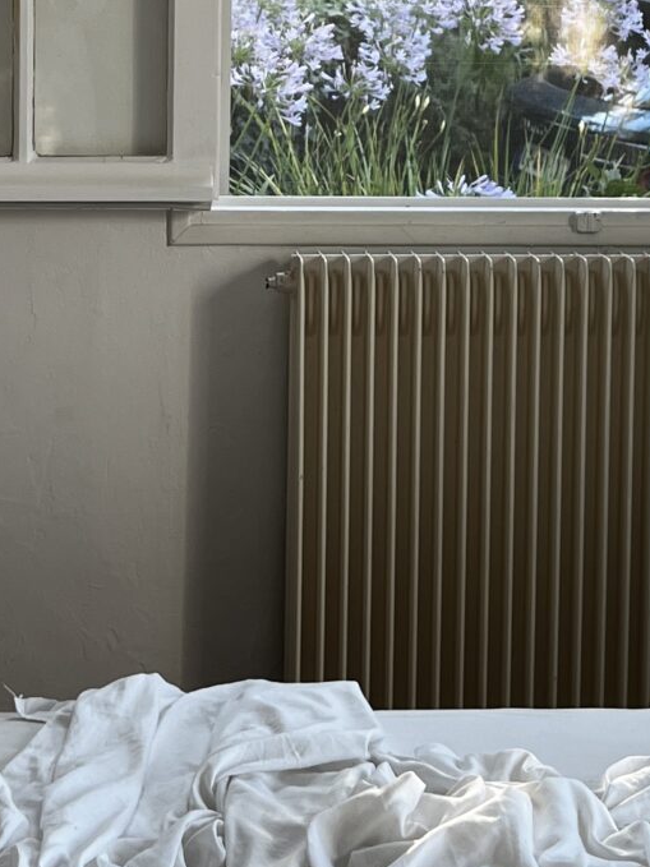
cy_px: 181
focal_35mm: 98
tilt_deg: -4.6
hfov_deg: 15.1
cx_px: 261
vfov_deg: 19.8
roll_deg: -0.3
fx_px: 2454
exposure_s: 1/121
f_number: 1.5
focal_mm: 5.7
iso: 50
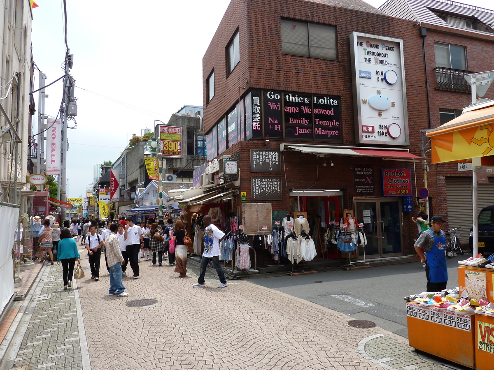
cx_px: 247
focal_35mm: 25
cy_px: 185
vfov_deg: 54.9
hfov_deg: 69.4
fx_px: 357
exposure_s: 1/400
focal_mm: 4.1
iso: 80
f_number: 4
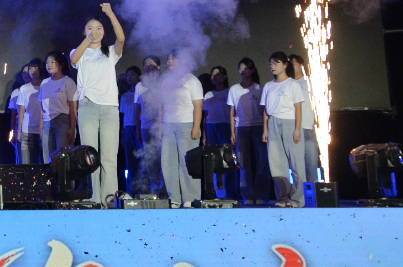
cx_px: -248
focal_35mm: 114
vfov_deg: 11.6
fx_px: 1271
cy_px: -112
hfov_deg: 16.1
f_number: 5.6
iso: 800
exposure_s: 1/125
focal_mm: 21
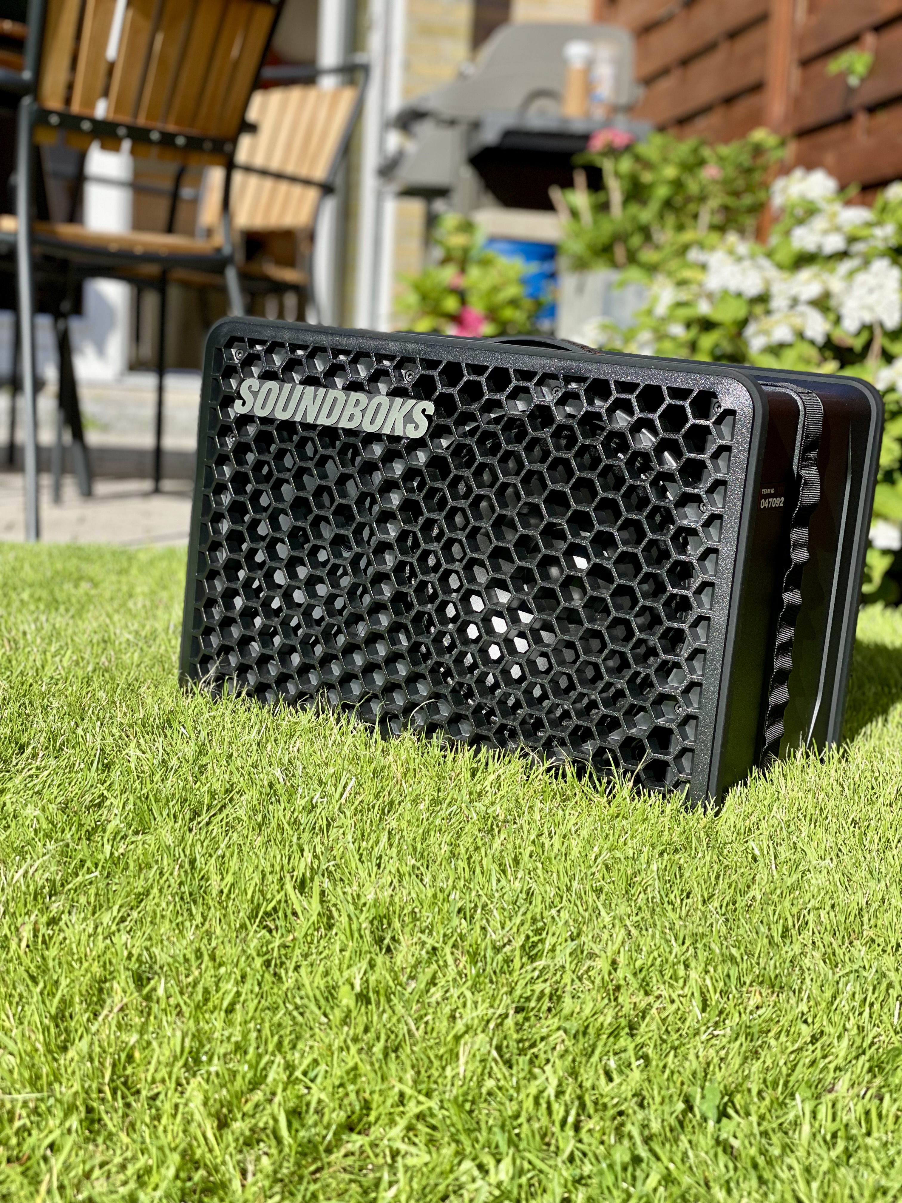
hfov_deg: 28.0
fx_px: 1807
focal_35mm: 52
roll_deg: -2.8
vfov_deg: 36.8
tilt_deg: -7.5
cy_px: 602
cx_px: 451
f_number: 2
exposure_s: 1/940
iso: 32
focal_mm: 6
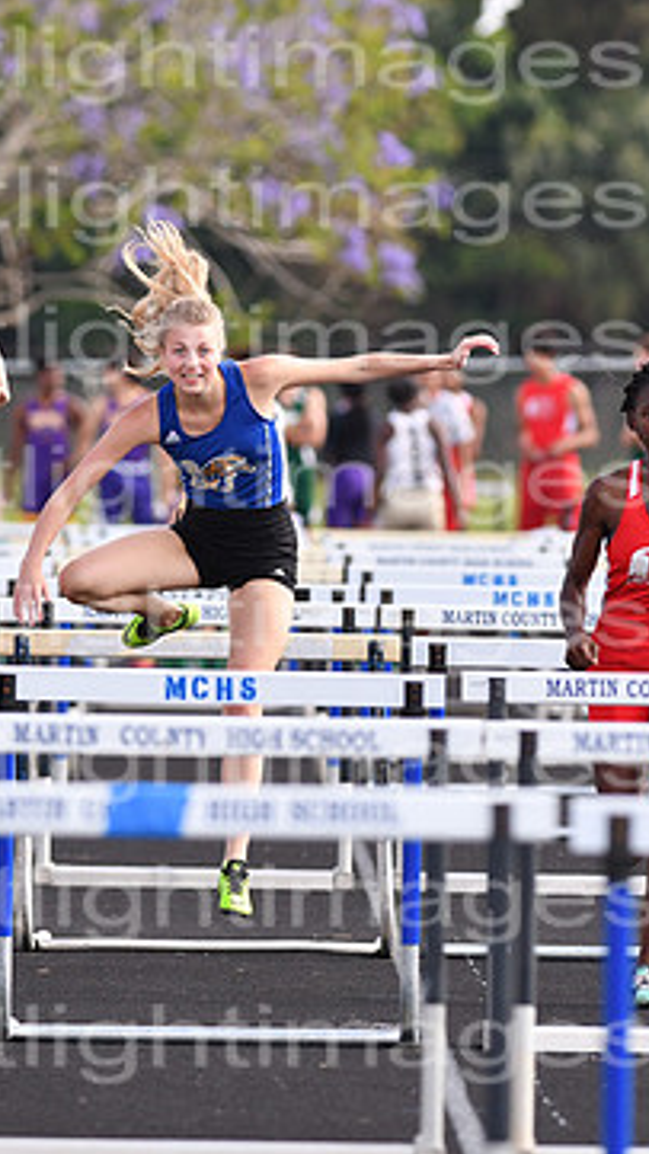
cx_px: 205
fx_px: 23165
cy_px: 555
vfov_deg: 2.9
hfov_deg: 1.6
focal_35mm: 757
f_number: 5.6
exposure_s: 1/1000
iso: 400
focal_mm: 300
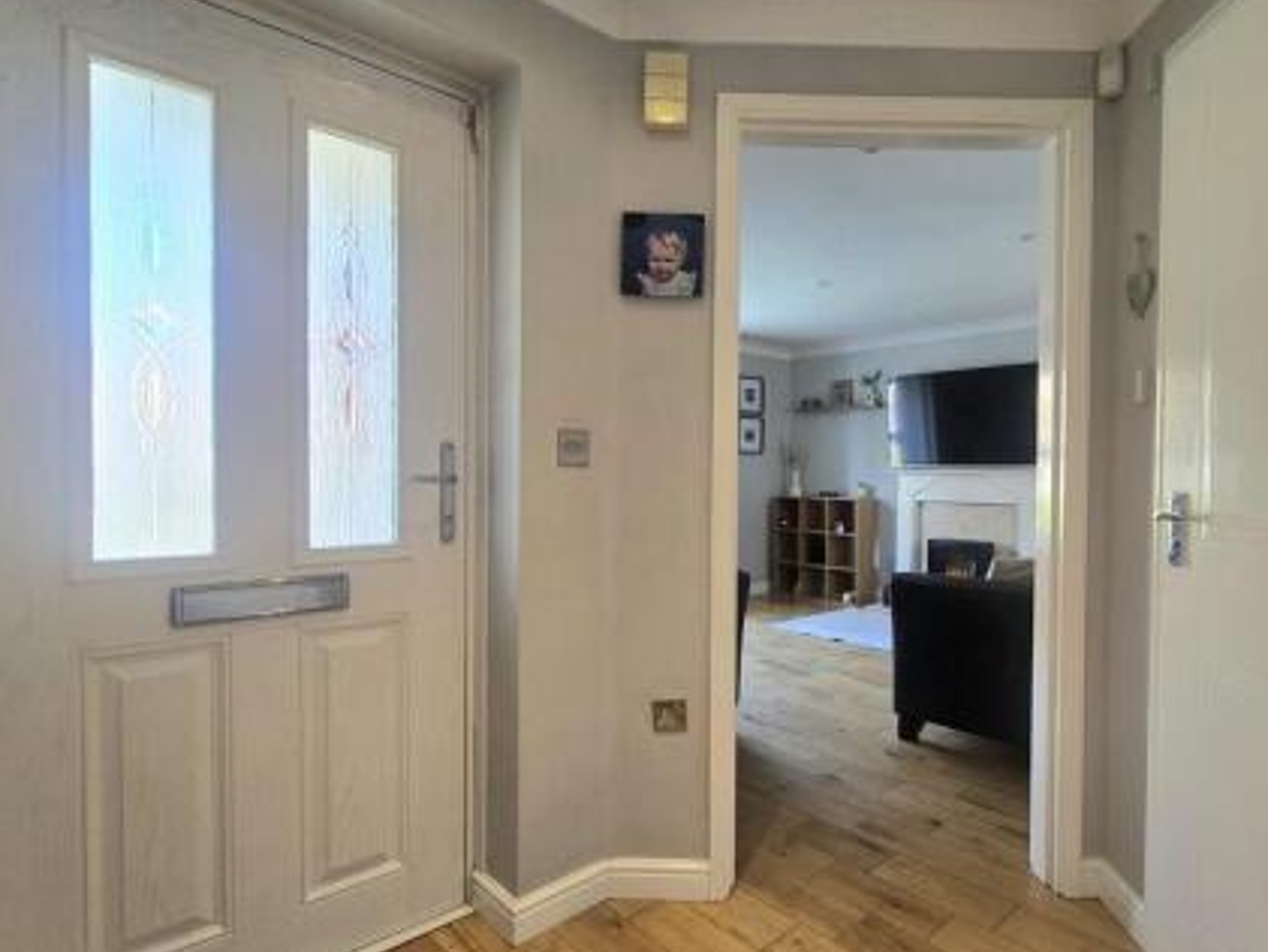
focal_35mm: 18
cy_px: 474
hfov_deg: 87.2
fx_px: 660
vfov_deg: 71.6
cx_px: 724
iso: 80
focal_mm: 2.2
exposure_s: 1/50.3
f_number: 2.2
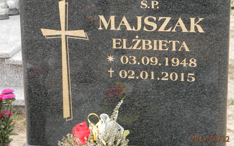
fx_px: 593
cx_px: 119
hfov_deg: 22.3
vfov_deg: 14.1
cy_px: 65
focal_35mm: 93
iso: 100
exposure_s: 1/160
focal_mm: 14.6
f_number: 4.2
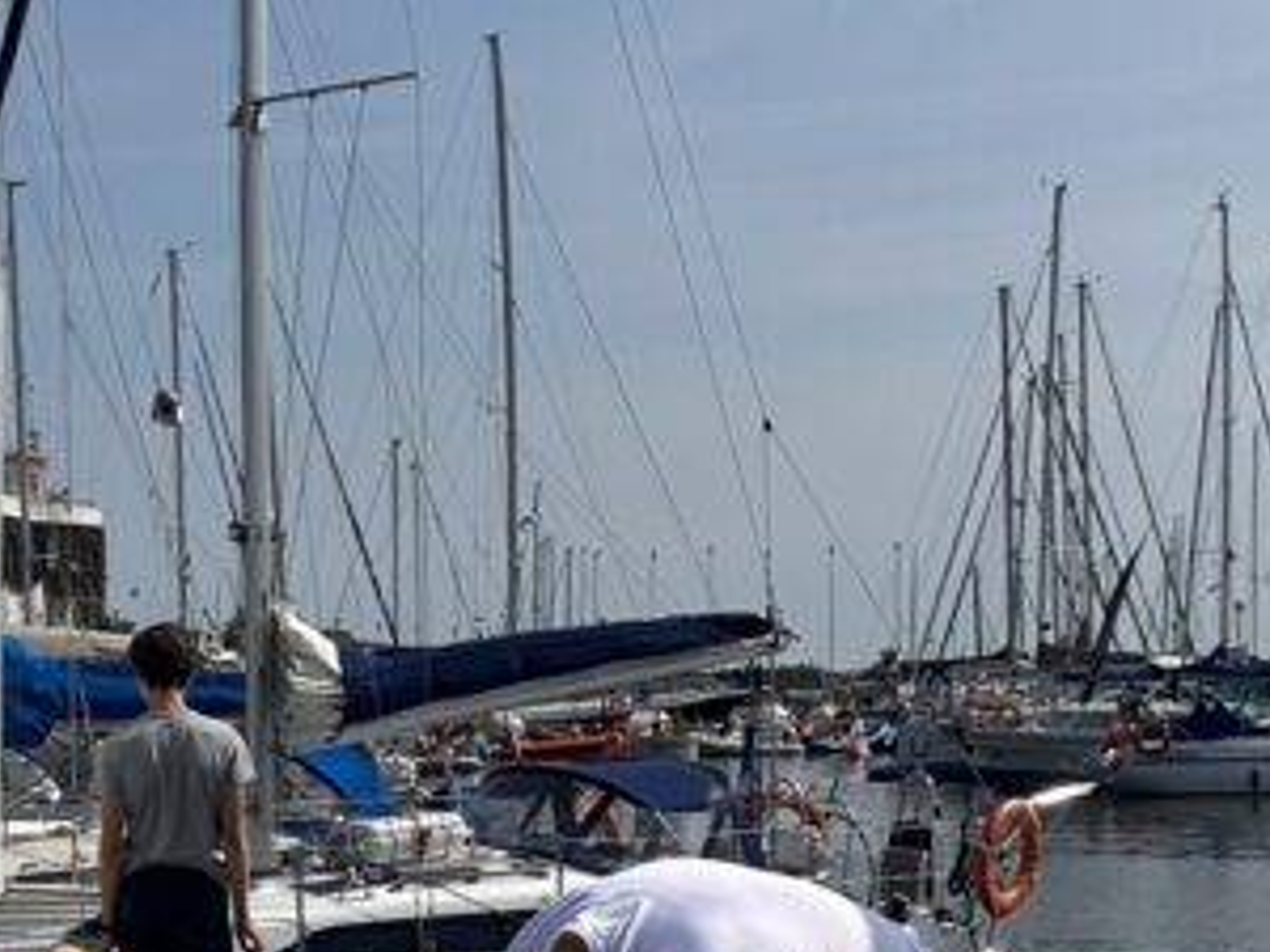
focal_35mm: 82
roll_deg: +2.9
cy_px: 876
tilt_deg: -4.8
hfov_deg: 23.8
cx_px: 474
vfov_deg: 17.7
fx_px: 3008
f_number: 1.78
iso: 80
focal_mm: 6.86
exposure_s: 1/10753
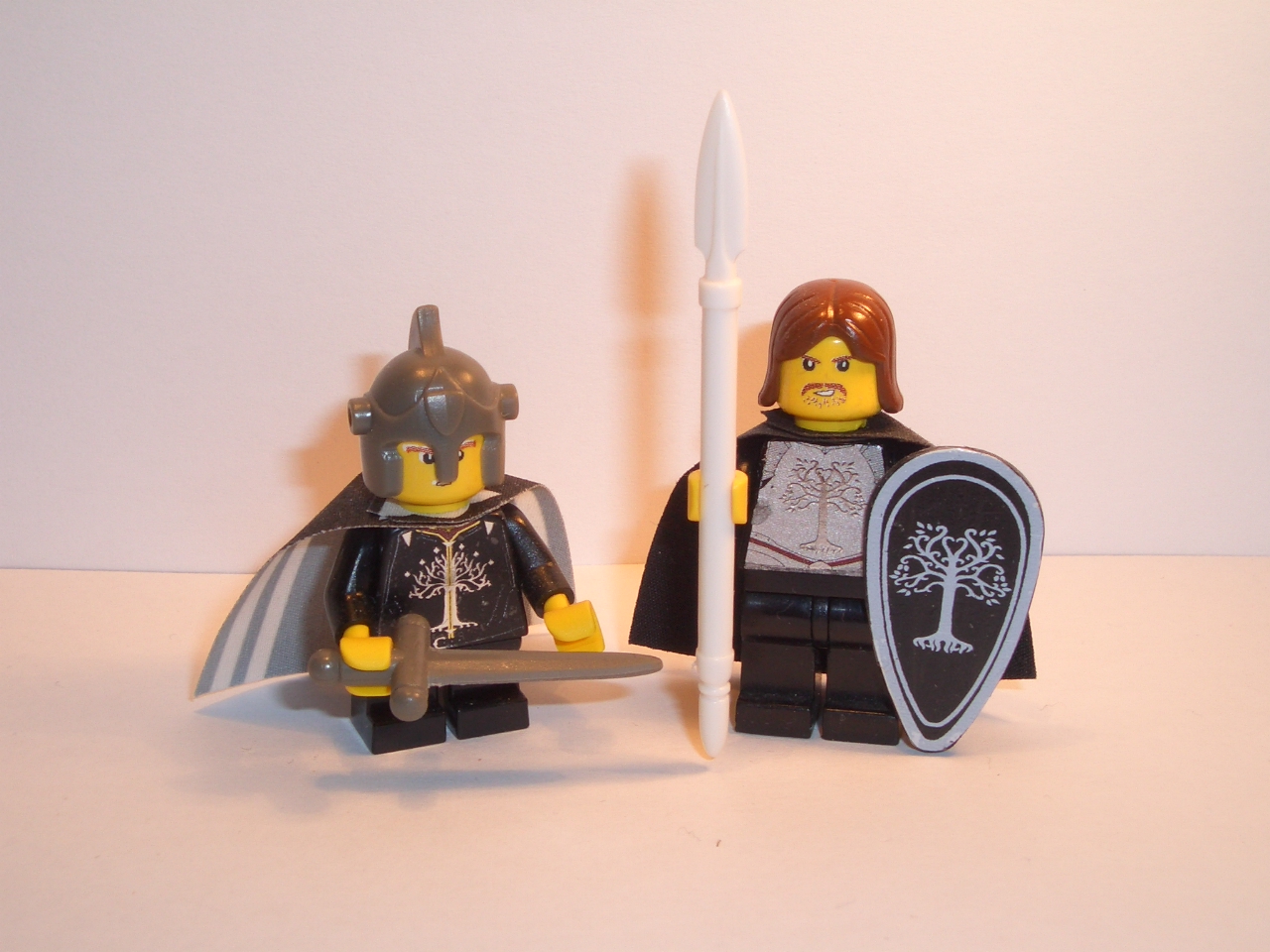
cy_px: 476
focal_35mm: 61
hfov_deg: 31.7
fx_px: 2238
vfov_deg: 24.0
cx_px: 635
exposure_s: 1/100
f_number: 5
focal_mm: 8.1
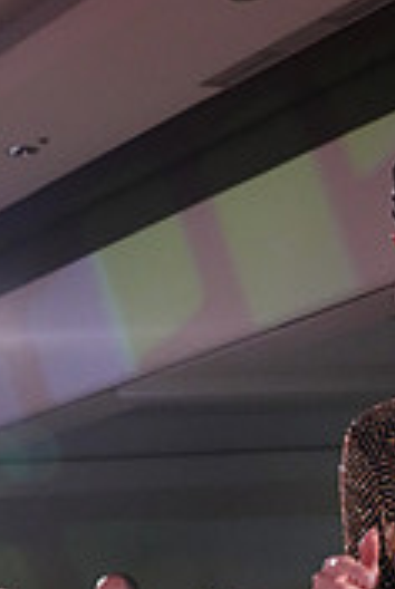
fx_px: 2049
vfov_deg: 15.6
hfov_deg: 10.6
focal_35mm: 125
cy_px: 746
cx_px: 594
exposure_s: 1/400
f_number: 5.6
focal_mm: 38
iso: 8000
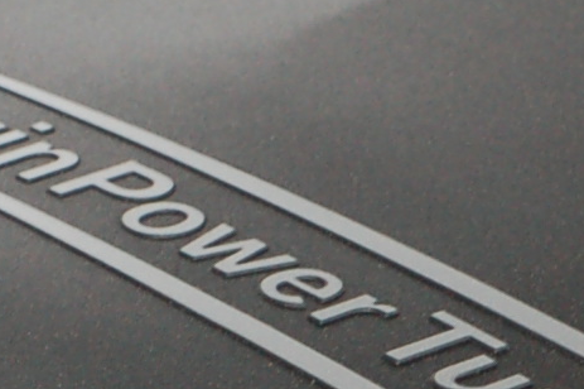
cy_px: 643
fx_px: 7894
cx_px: 812
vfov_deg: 2.8
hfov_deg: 4.2
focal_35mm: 487
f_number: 8
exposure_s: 1/80
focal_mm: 50
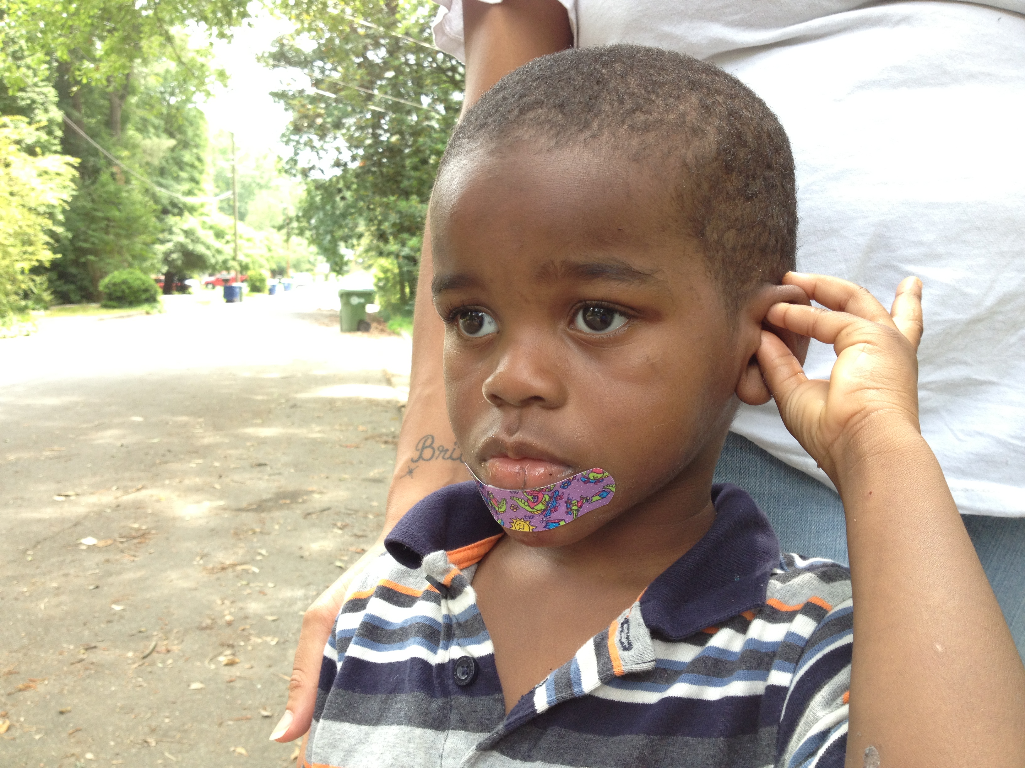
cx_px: 512
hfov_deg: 52.6
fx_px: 1036
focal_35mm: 35
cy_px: 384
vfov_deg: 40.7
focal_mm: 4.28
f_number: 2.4
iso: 64
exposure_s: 1/120
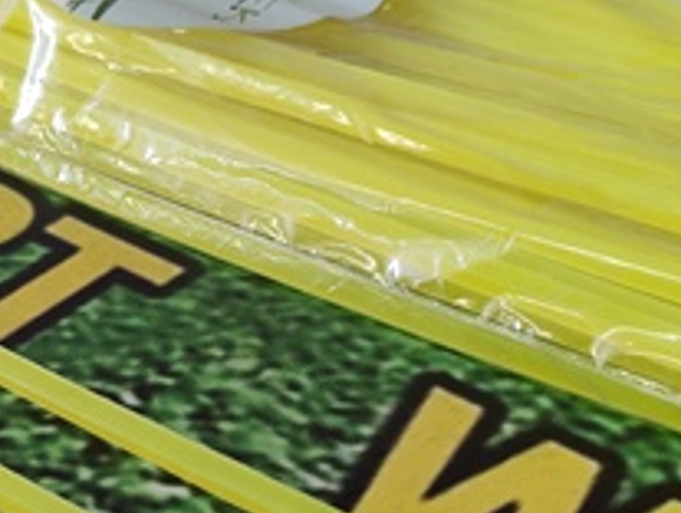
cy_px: 370
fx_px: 1557
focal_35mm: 79
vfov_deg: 18.6
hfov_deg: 24.4
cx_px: 168
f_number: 1.75
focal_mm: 4.77
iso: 297
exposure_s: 1/50
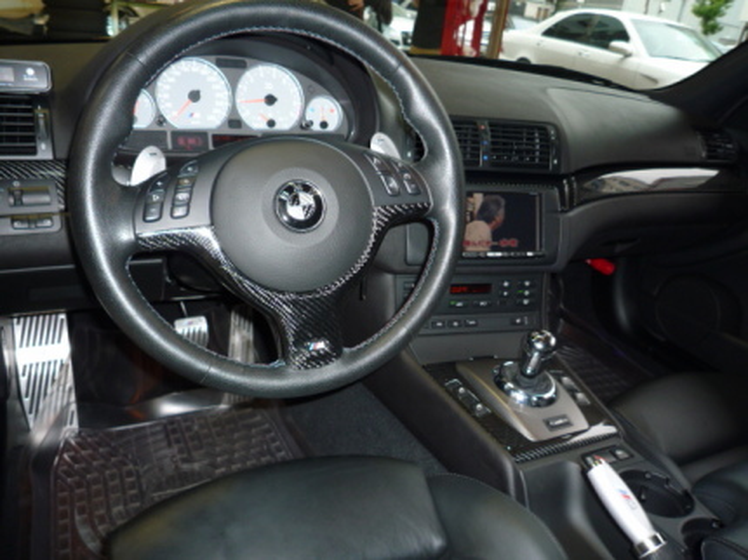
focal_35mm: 26
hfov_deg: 67.3
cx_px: 374
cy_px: 280
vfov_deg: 53.0
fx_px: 562
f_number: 2.8
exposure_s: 1/30
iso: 100
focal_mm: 4.4
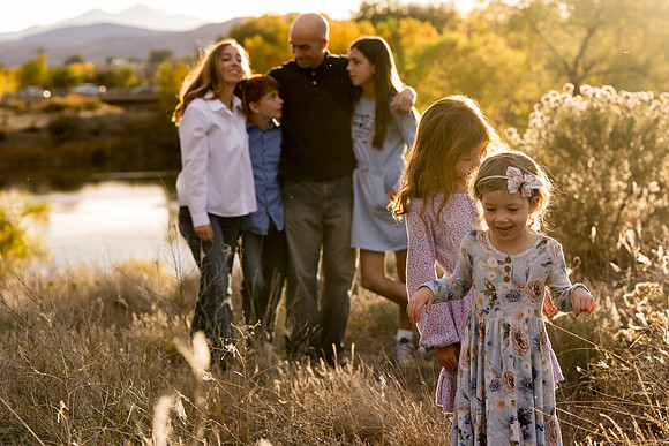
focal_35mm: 115
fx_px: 2137
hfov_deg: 17.8
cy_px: 223
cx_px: 334
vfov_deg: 11.9
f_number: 6.3
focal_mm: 115
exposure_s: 1/250
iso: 640
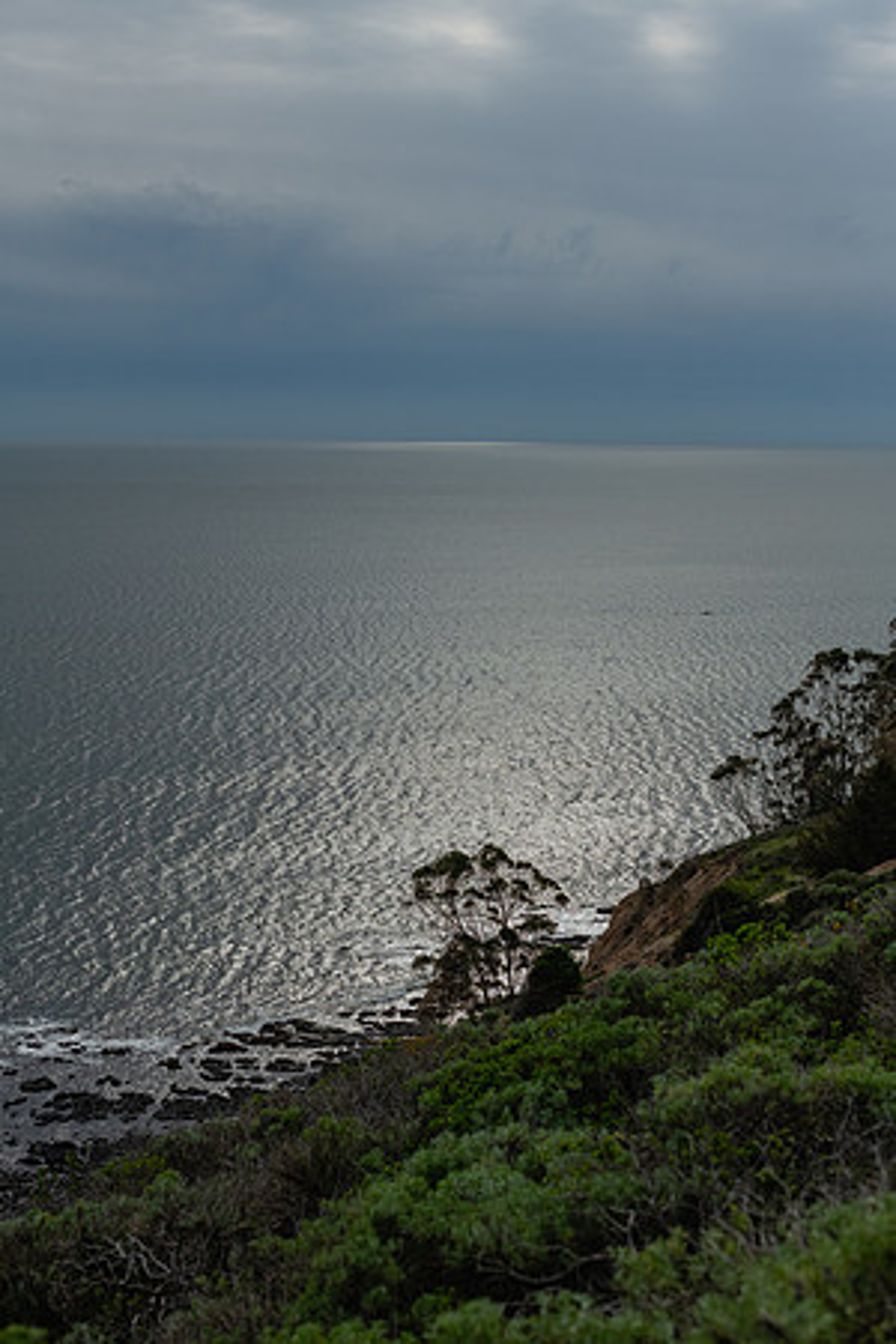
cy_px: 672
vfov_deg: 39.6
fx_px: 1867
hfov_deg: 27.0
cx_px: 448
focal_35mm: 50
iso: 250
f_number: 5
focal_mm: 50
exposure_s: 1/3200
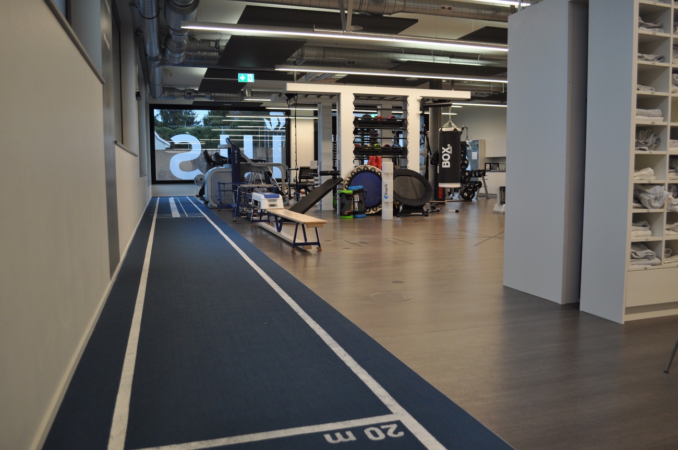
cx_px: 339
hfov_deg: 62.0
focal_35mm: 30
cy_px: 225
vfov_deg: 43.5
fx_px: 564
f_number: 4
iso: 450
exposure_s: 1/60
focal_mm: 20
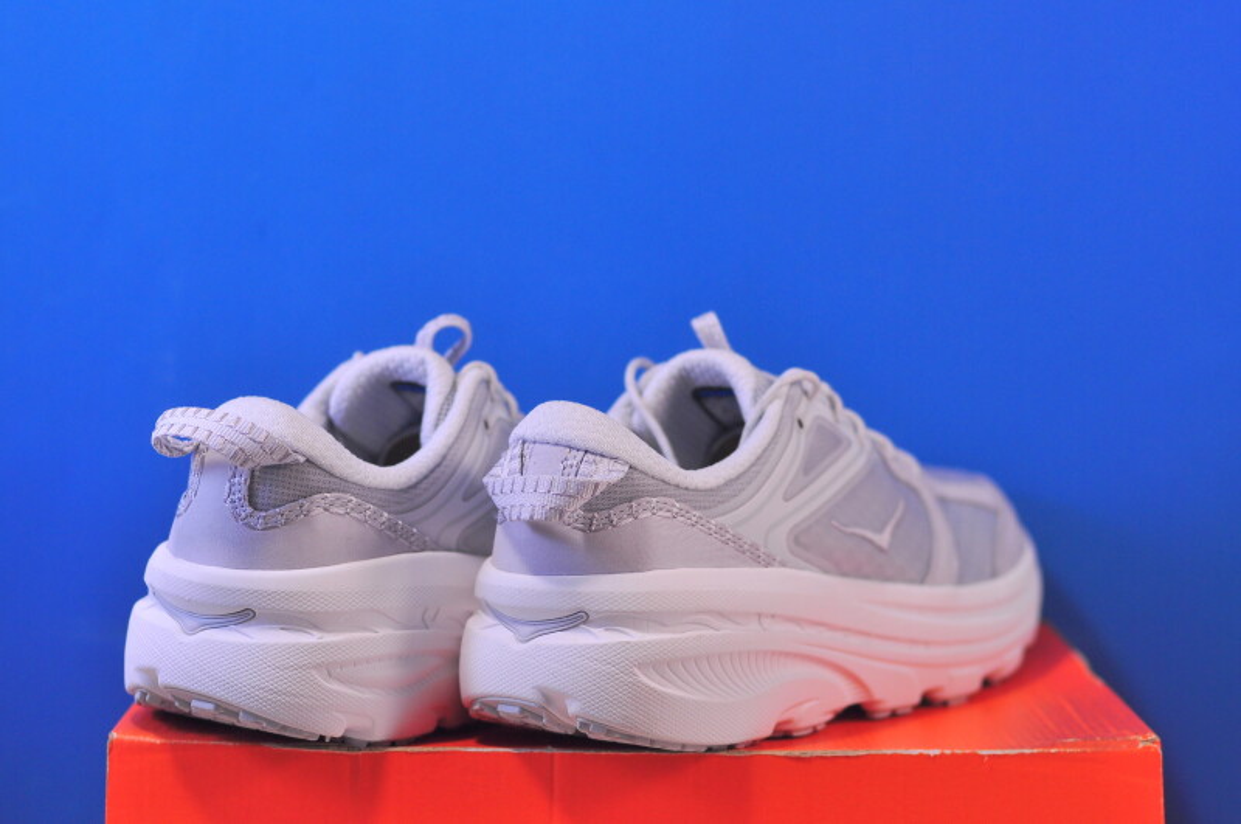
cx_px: 620
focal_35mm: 75
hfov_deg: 27.0
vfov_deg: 18.1
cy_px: 412
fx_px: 2582
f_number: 2.8
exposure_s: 1/320
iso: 250
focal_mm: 50
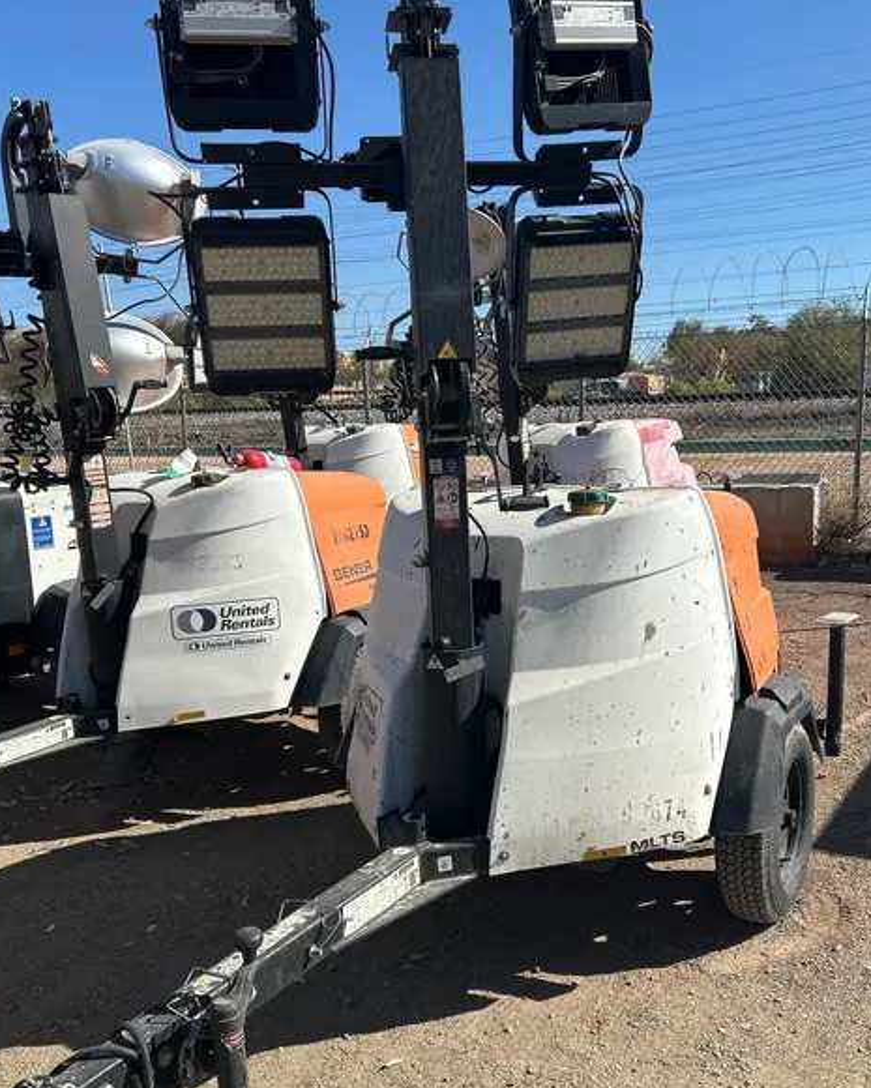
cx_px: 495
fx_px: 1031
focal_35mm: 32
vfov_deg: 55.6
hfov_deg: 45.7
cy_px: 595
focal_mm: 5.7
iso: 50
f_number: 1.5
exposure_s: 1/4831
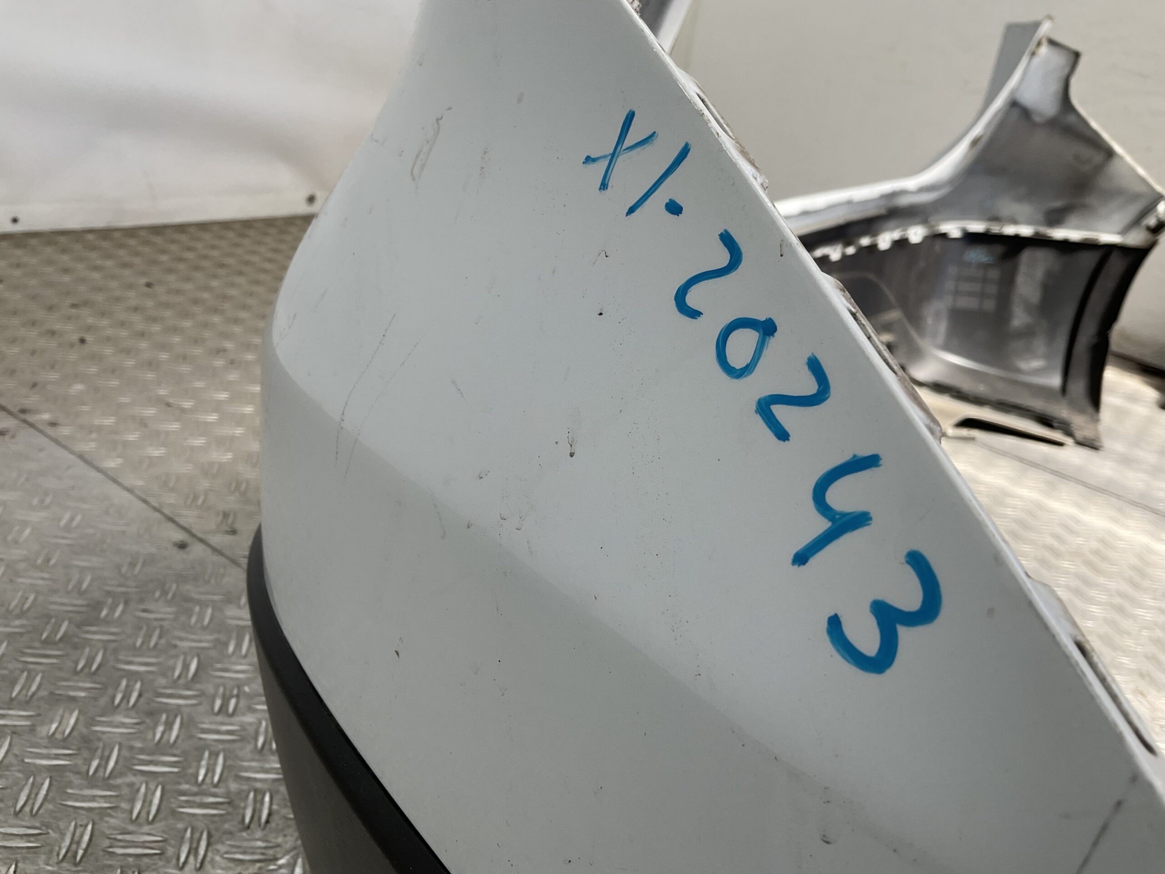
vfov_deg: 48.2
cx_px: 582
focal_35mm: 29
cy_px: 437
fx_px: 976
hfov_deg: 61.7
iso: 16
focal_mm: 3
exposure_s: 1/231
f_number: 1.8
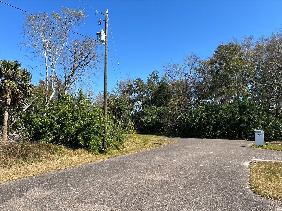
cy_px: 106
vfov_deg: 53.1
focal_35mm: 26
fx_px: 212
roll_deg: +0.2
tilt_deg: +4.9
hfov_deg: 67.3
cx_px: 141
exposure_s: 1/2762
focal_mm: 5.7
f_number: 1.5
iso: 50
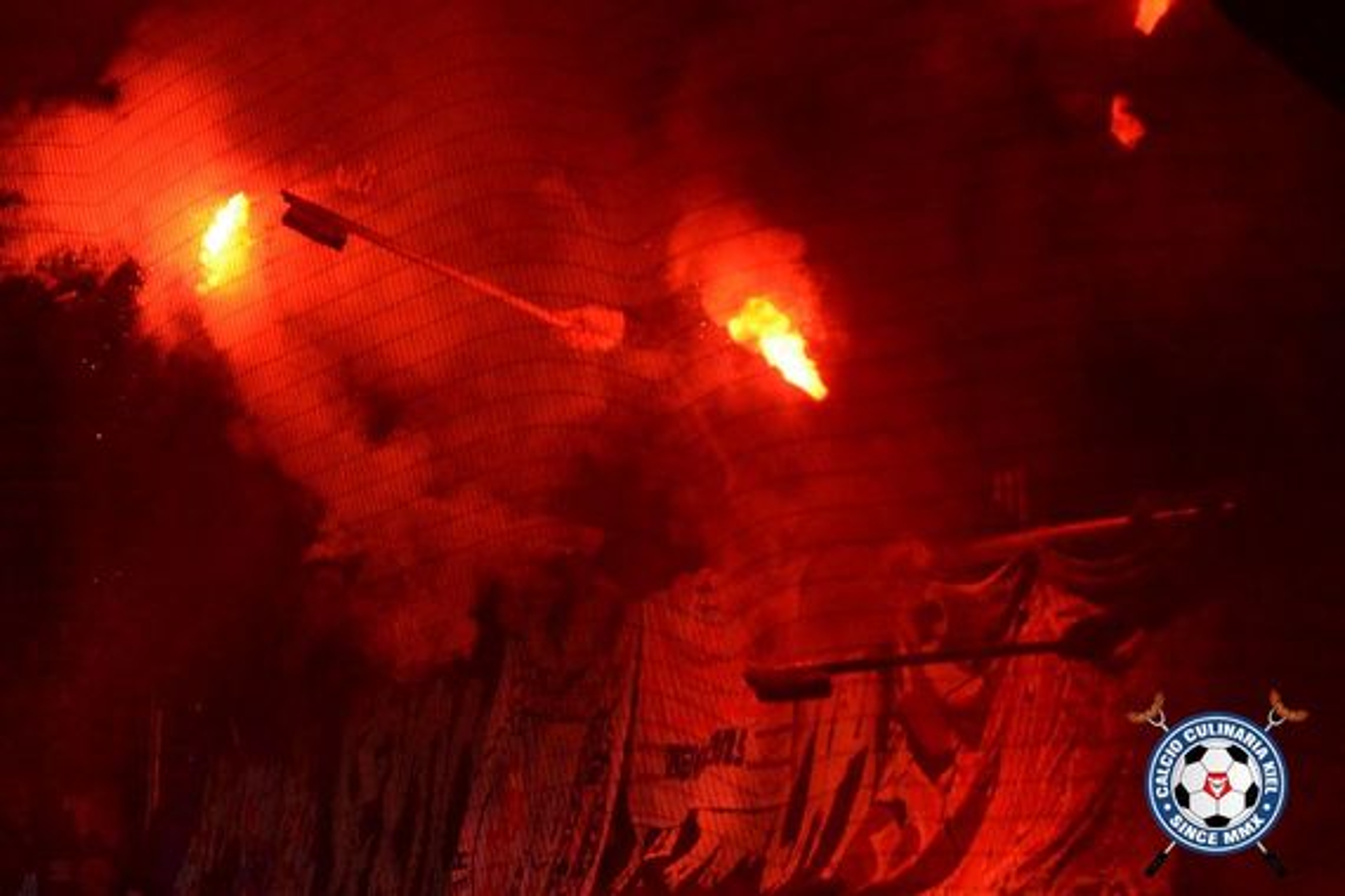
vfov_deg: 7.0
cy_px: 448
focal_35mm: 195
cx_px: 672
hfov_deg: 10.5
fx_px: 7285
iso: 2000
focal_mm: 130
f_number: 6.3
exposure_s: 1/1600
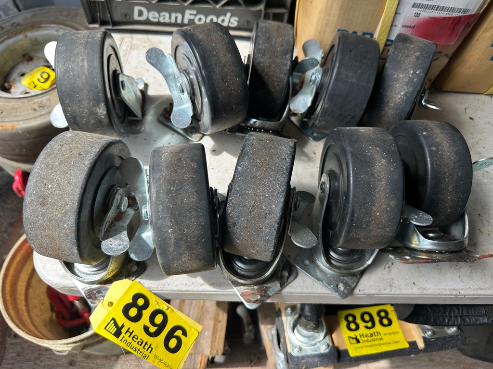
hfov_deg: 71.6
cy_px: 184
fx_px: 342
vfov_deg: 56.8
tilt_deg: -57.1
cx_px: 246
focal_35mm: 24
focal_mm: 6.86
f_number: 1.78
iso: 80
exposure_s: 1/745
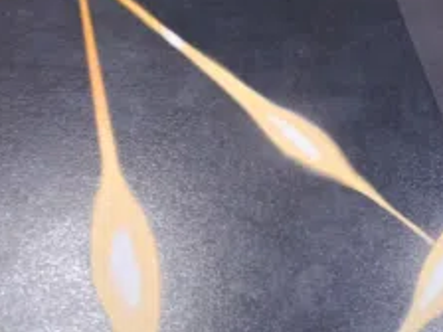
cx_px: 303
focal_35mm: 77
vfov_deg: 18.9
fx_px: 985
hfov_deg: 25.2
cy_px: 49
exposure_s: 1/33.3
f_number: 1.6
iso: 2878
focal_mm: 4.09
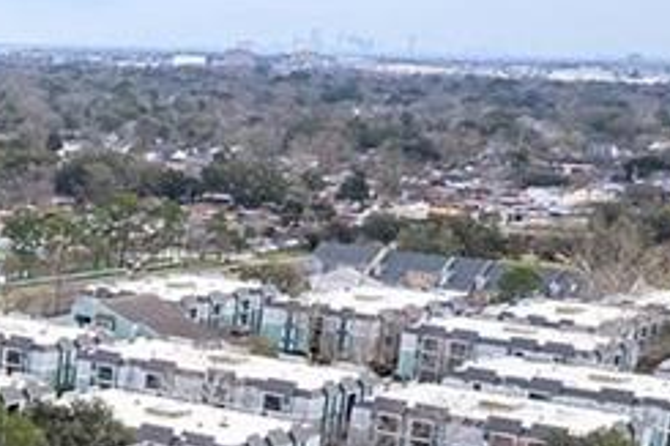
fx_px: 1711
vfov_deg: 14.4
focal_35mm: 92
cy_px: 525
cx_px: -476
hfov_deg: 18.3
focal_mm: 8.38
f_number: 2.8
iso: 100
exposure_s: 1/1600
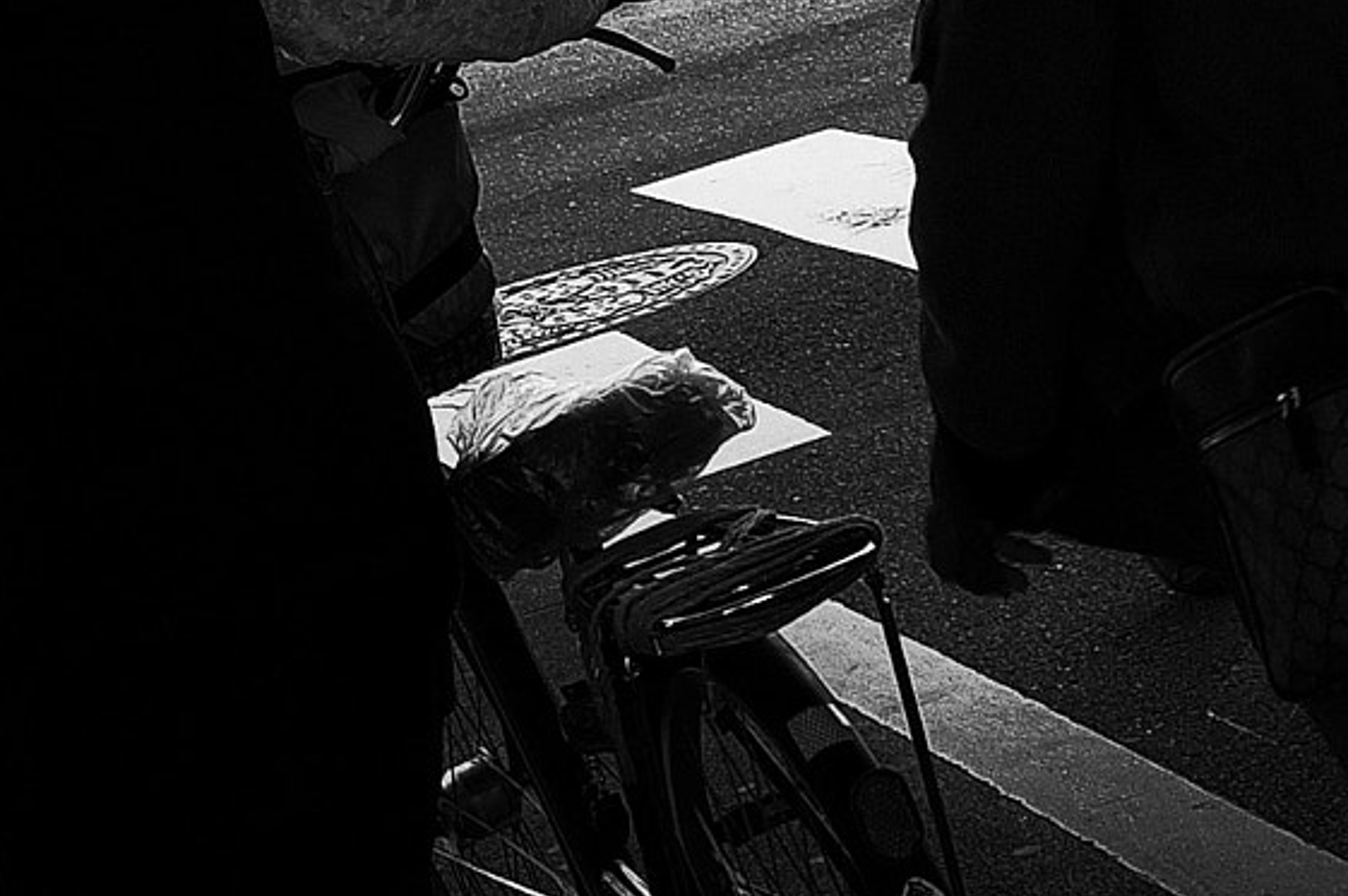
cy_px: 34
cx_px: 1024
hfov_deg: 15.2
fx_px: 5013
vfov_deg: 10.1
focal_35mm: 134
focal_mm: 18.3
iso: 100
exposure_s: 1/125
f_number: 4.5
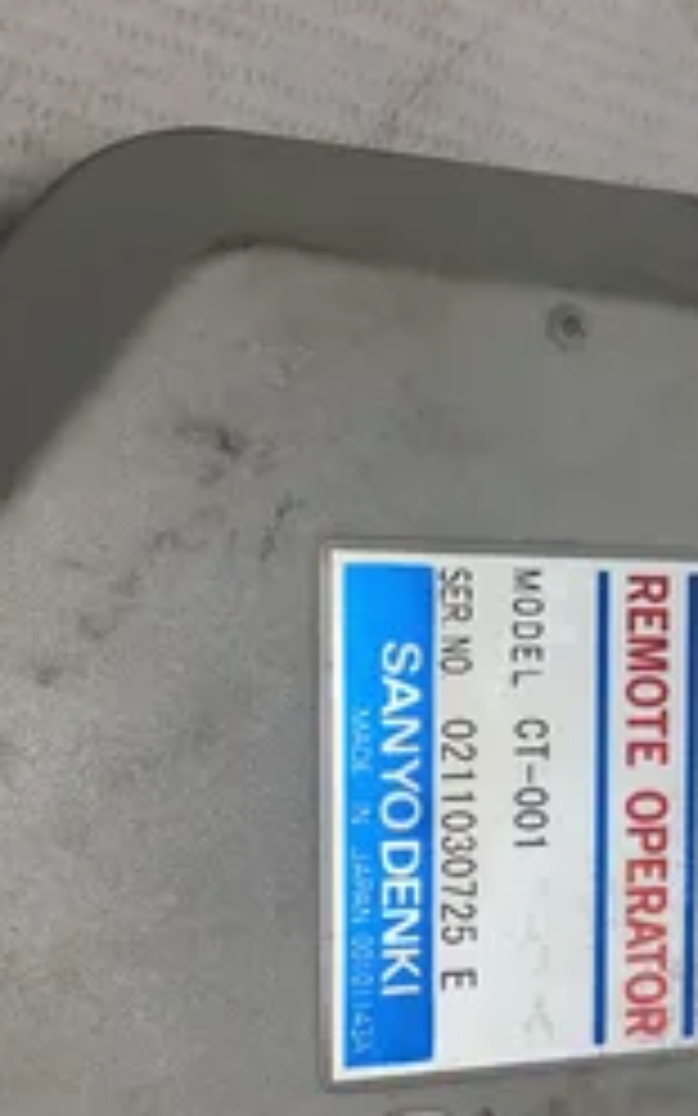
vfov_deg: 37.6
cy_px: 770
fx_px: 1613
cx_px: 558
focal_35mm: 53
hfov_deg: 24.0
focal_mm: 3.3
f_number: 2.4
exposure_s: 1/403
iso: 25
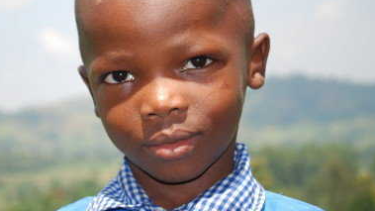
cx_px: 148
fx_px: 1090
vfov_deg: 11.0
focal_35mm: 110
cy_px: 93
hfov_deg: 19.5
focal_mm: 55
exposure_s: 1/160
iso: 100
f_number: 5.6
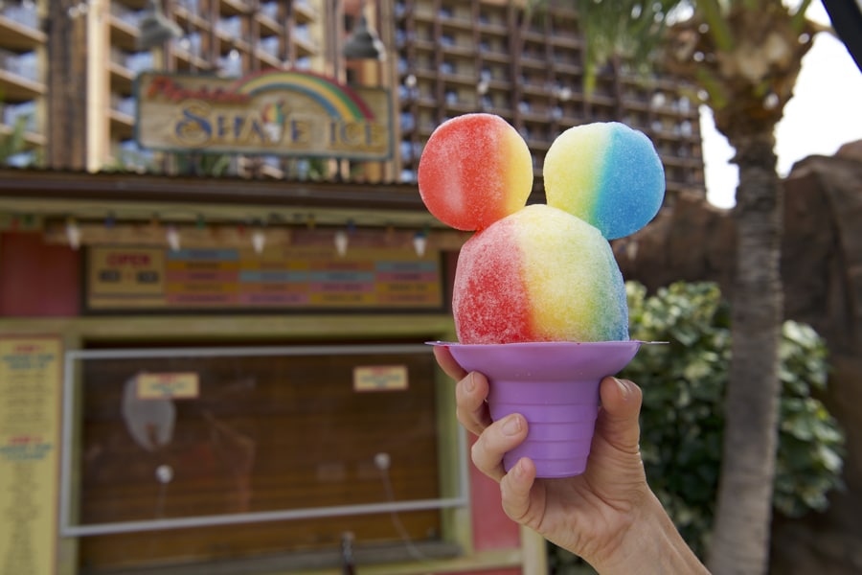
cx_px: 431
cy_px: 288
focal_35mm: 40
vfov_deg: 33.4
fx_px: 958
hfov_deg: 48.5
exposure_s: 1/200
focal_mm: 40
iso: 200
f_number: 8
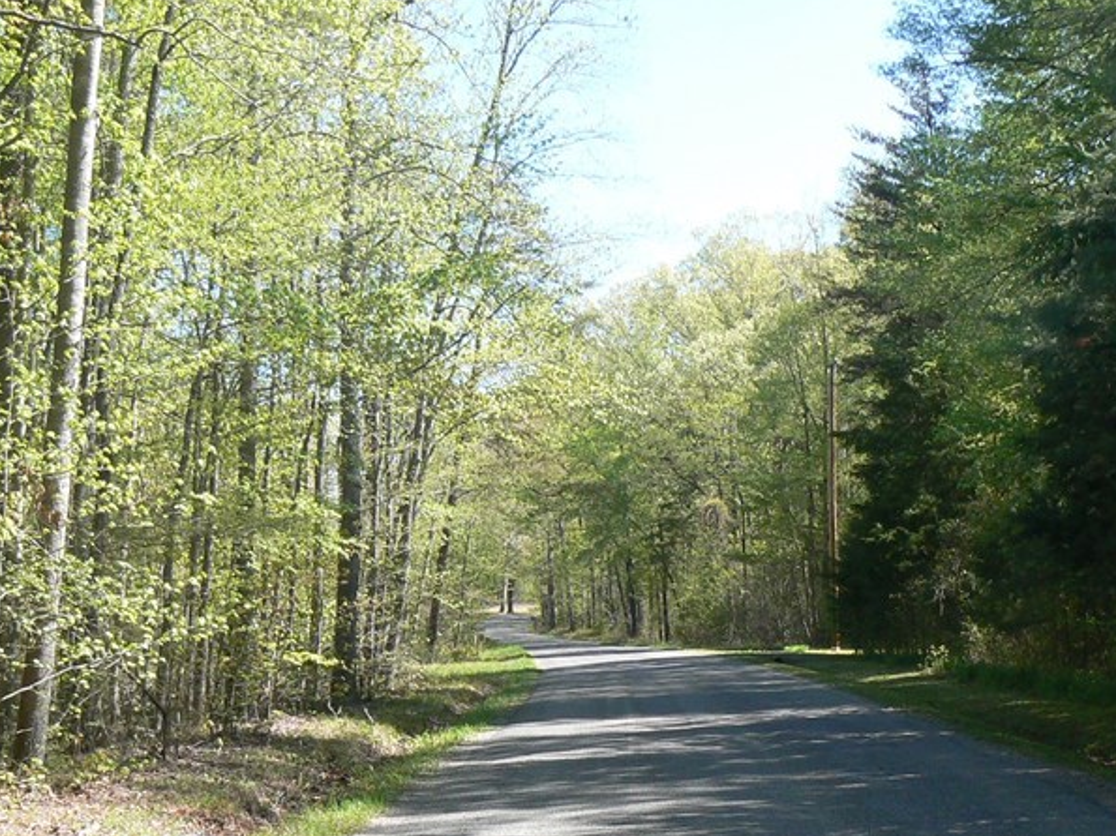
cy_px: 624
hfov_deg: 31.2
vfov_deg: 23.4
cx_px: 565
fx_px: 1998
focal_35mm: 62
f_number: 5.6
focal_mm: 6
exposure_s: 1/160
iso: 80
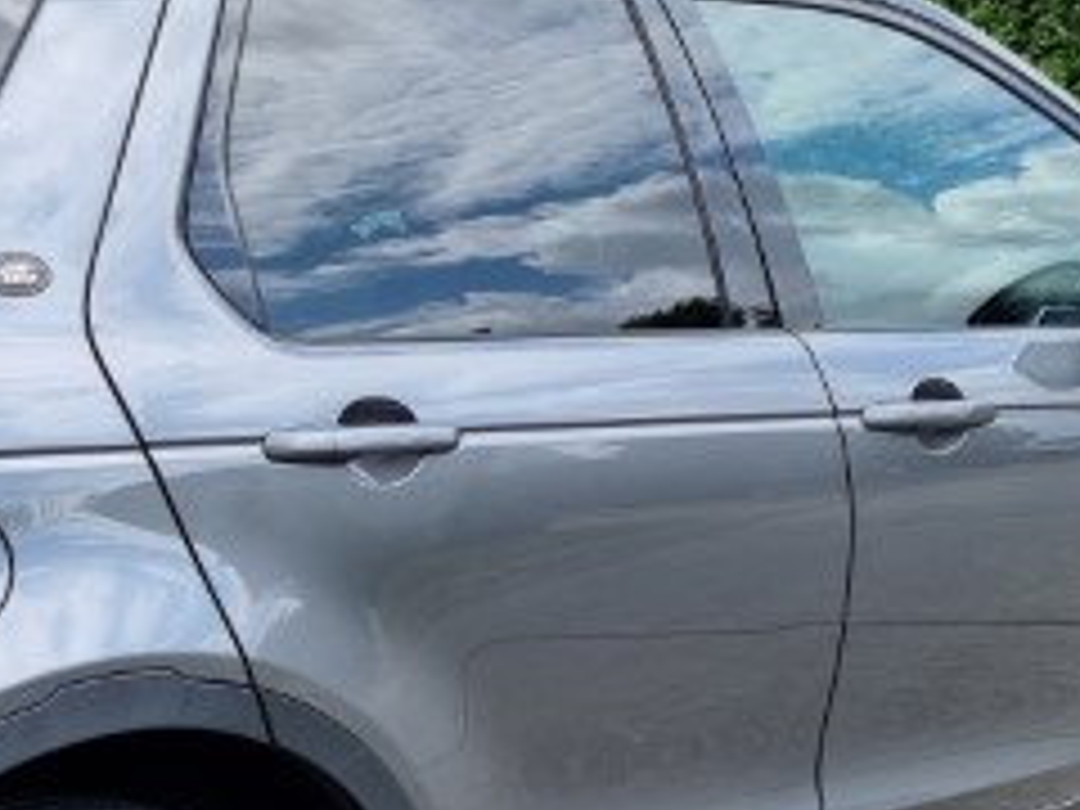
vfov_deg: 22.4
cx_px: 202
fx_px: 1997
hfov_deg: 29.5
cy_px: 716
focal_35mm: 64
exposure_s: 1/496
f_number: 1.8
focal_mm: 6.7
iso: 50
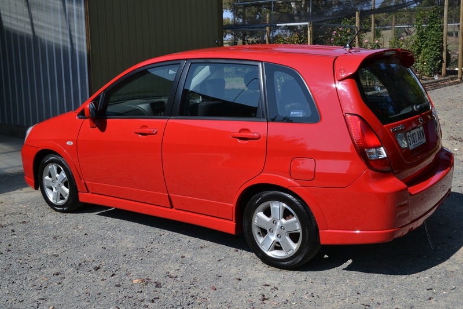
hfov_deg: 46.4
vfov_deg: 31.9
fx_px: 540
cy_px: 154
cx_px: 232
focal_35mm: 42
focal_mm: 28
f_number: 8
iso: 100
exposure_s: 1/250
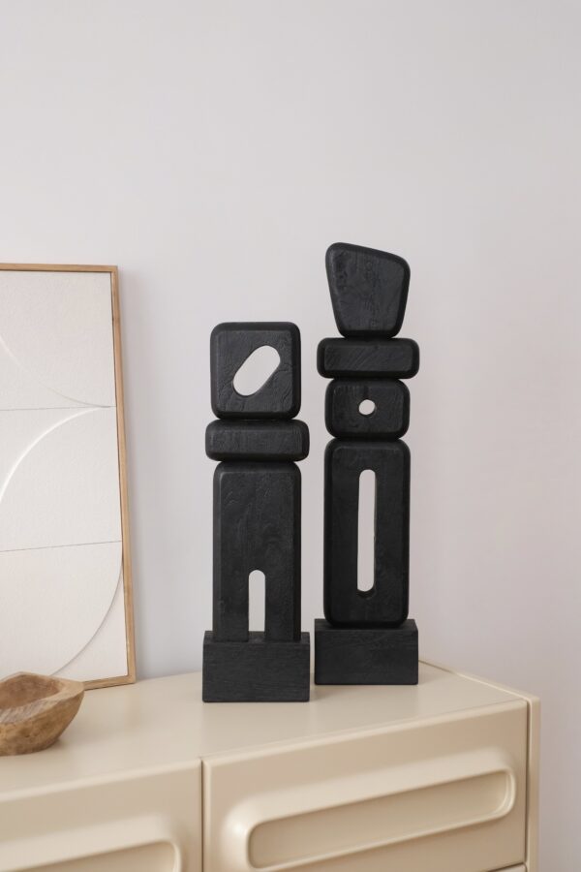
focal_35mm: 53
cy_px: 436
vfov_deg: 37.5
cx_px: 290
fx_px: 1283
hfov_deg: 25.5
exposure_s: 1/52
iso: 1600
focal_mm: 35
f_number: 4
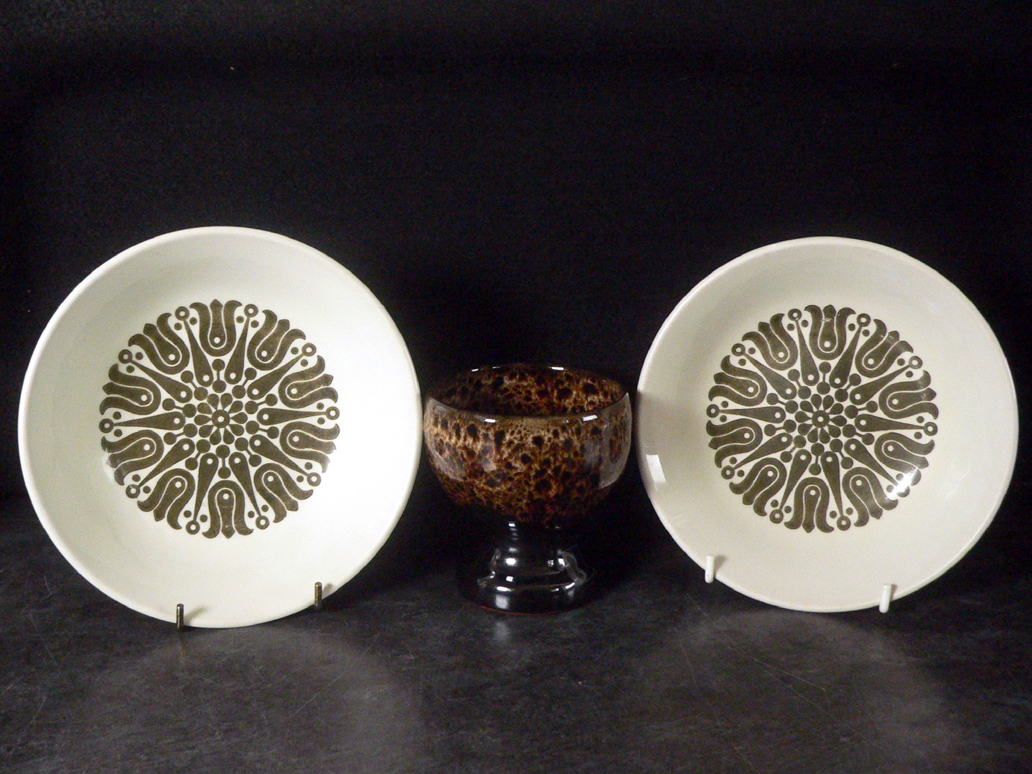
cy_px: 387
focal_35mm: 36
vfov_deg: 39.7
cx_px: 516
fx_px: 1073
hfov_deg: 51.4
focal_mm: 6
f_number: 2.8
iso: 400
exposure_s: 1/15
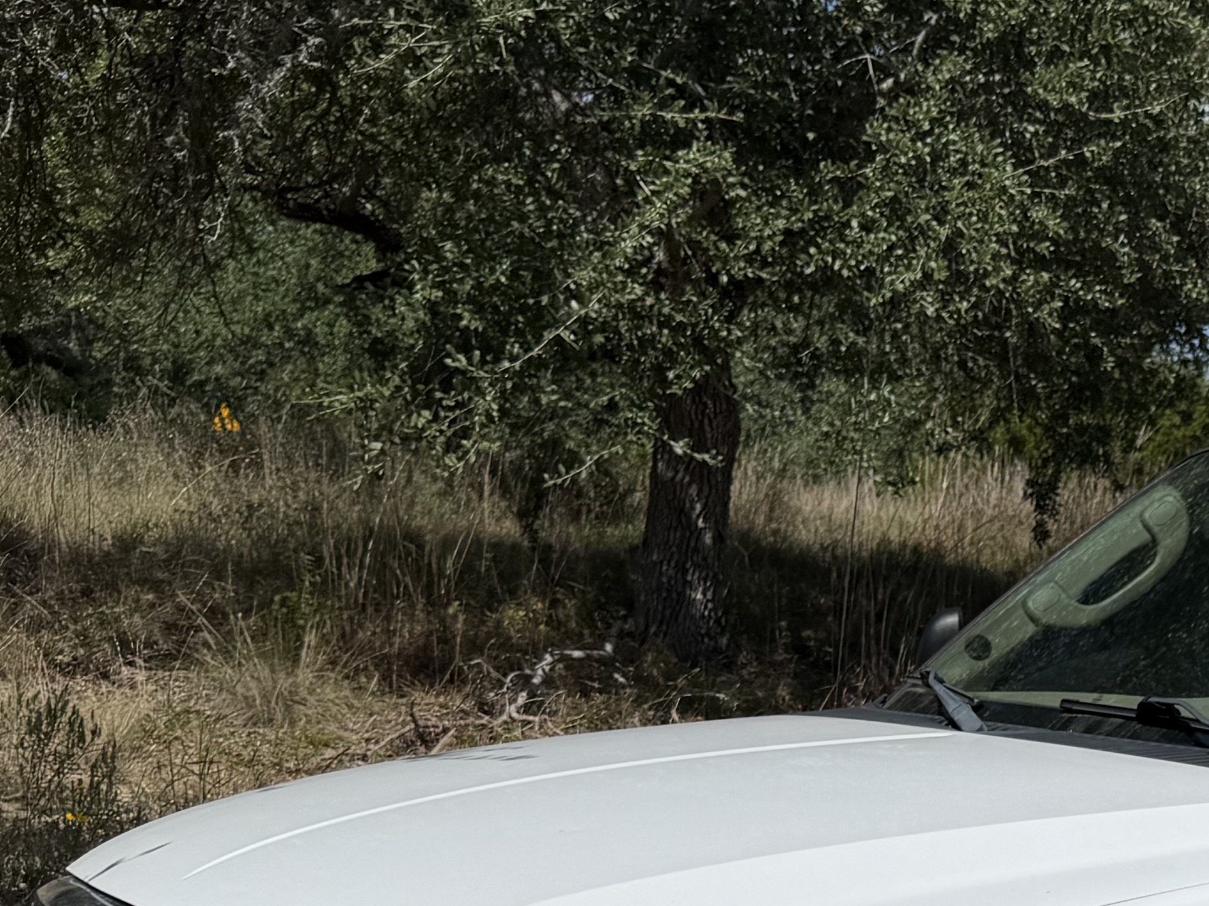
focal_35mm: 71
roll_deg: +0.3
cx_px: 1382
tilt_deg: -6.9
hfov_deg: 25.1
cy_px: 942
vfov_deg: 20.0
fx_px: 2480
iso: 80
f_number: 1.78
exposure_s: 1/10309
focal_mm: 6.76
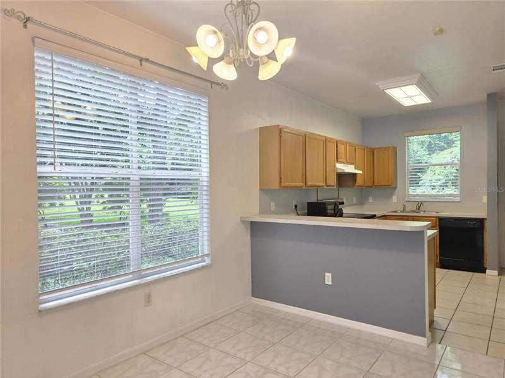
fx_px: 335
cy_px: 189
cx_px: 252
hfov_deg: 74.0
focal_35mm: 23
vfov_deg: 58.8
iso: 80
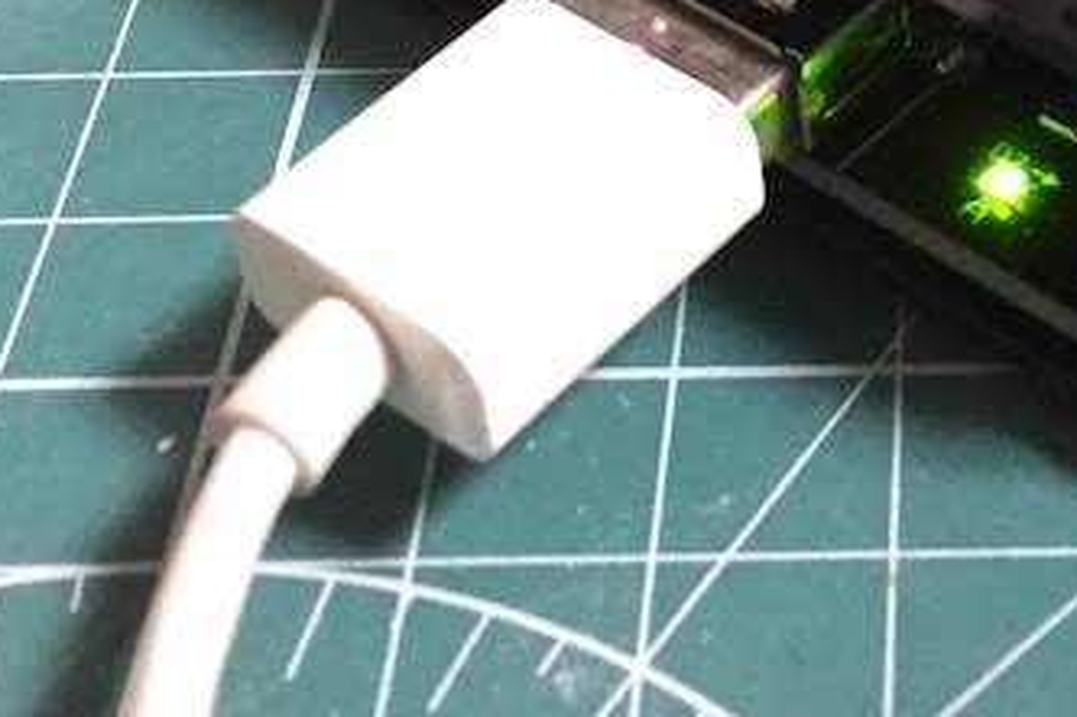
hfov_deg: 21.3
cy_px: -321
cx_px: 1019
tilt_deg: -34.8
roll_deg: +2.7
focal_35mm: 93
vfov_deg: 13.9
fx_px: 2781
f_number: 2.2
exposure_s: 1/30
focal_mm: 4.15
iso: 250
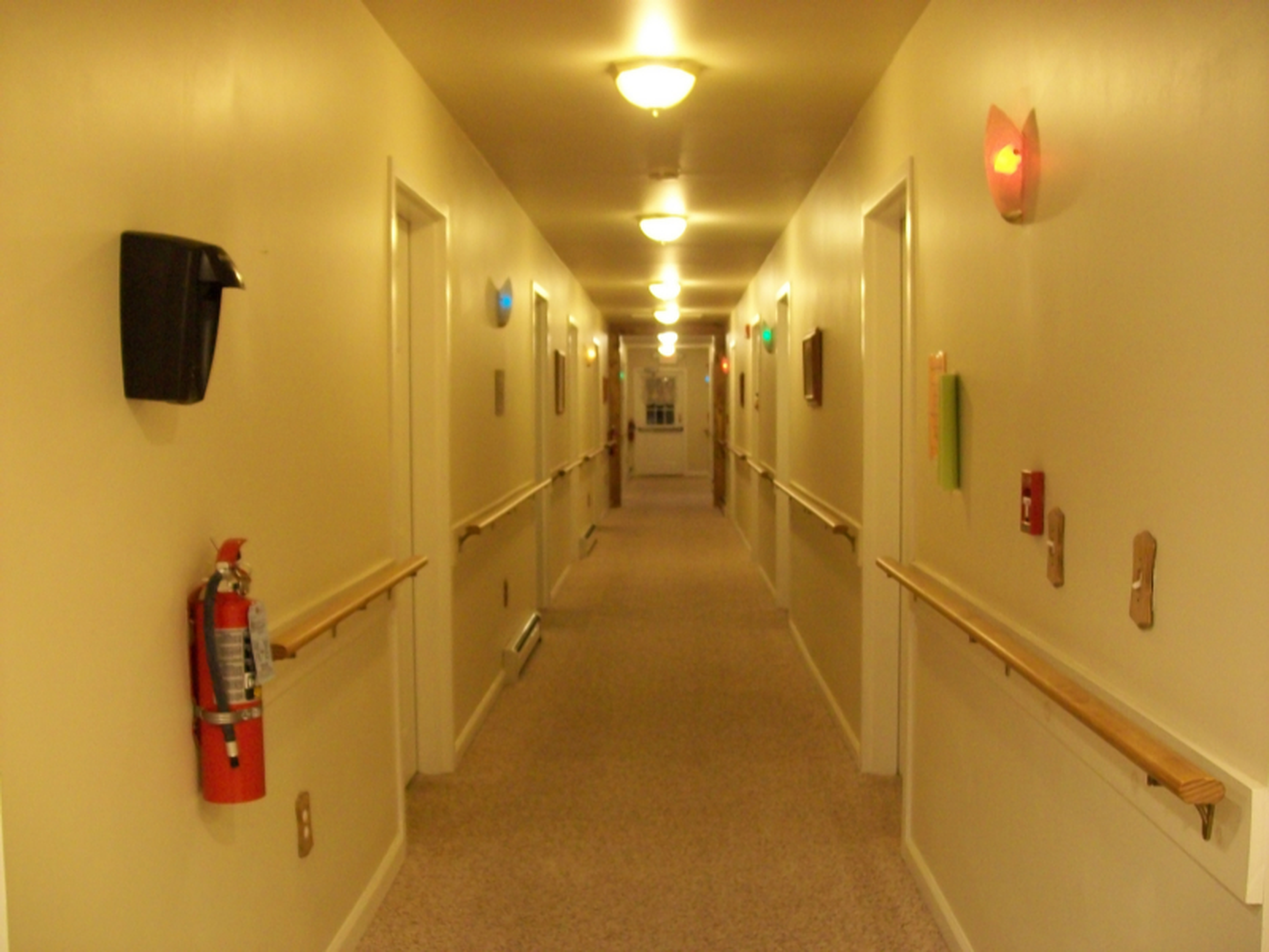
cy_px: 476
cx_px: 634
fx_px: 1320
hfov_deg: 51.4
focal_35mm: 36
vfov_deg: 39.7
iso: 160
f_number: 2.7
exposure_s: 1/13
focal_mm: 6
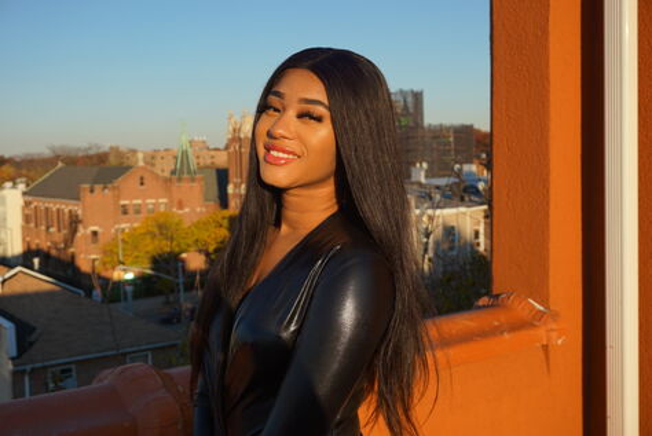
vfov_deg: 33.1
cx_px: 326
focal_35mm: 40
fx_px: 734
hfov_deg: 47.9
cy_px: 218
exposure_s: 1/400
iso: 100
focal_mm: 27
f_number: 5.6
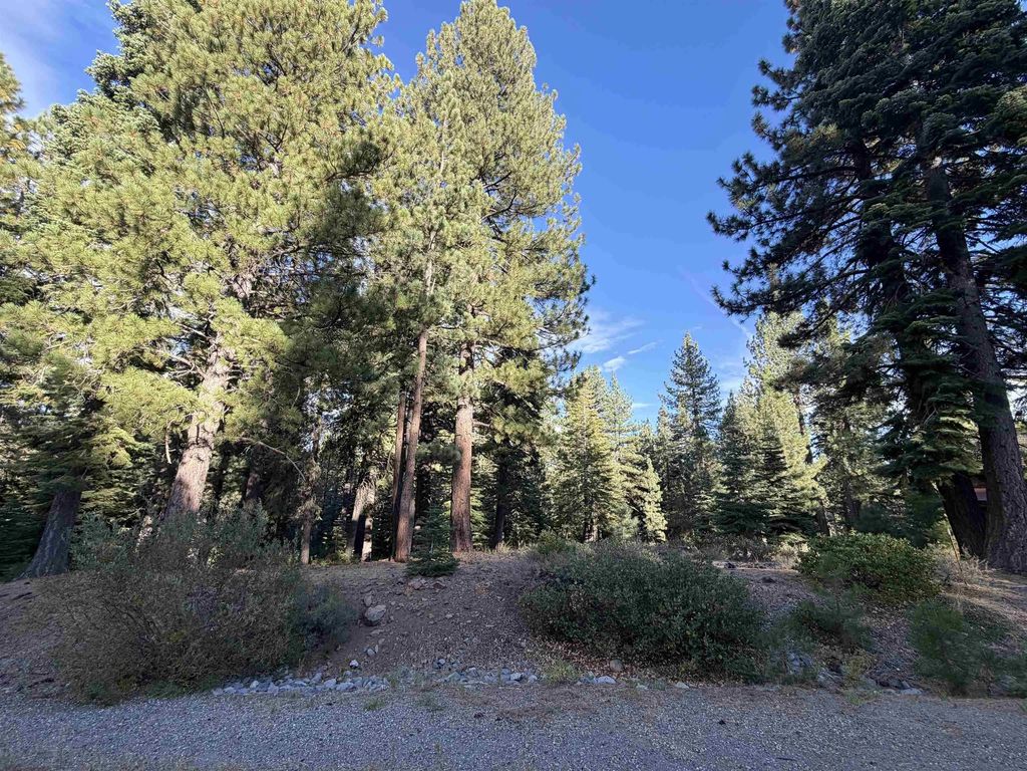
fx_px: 415
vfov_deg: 85.7
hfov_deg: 102.1
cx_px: 514
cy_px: 386
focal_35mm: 14
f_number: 2.2
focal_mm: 2.22
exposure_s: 1/303
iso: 50
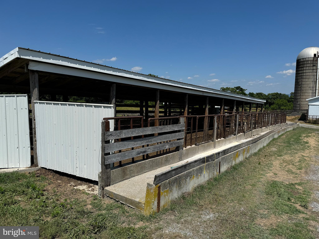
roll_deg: +0.3
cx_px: 160
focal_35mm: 24
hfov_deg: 71.6
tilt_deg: -5.7
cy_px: 120
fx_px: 221
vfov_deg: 56.8
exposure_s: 1/7092
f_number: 1.78
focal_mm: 6.76
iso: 80
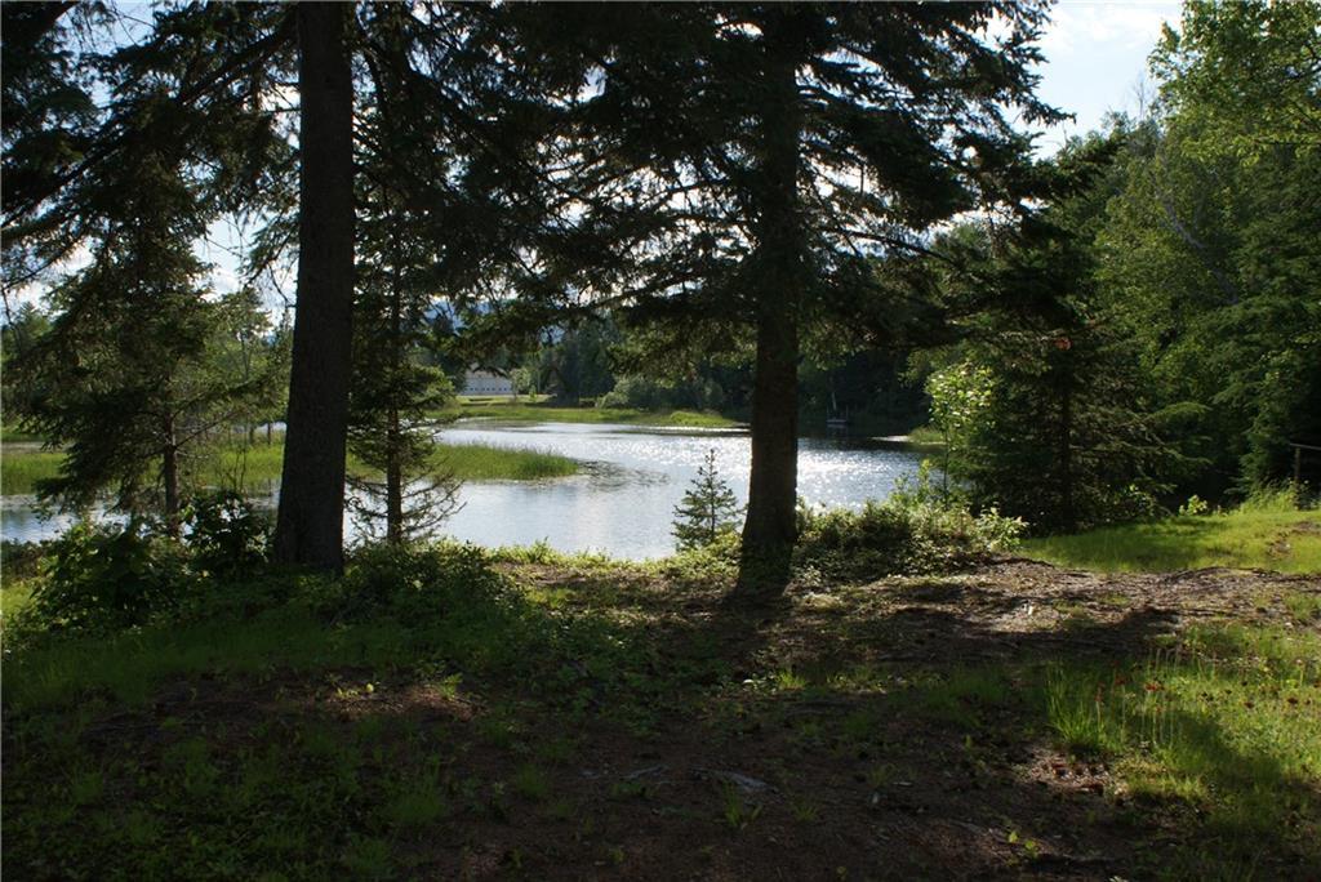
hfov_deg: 49.5
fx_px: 1432
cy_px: 441
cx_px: 660
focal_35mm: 39
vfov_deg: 34.3
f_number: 11
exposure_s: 1/160
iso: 100
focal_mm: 26
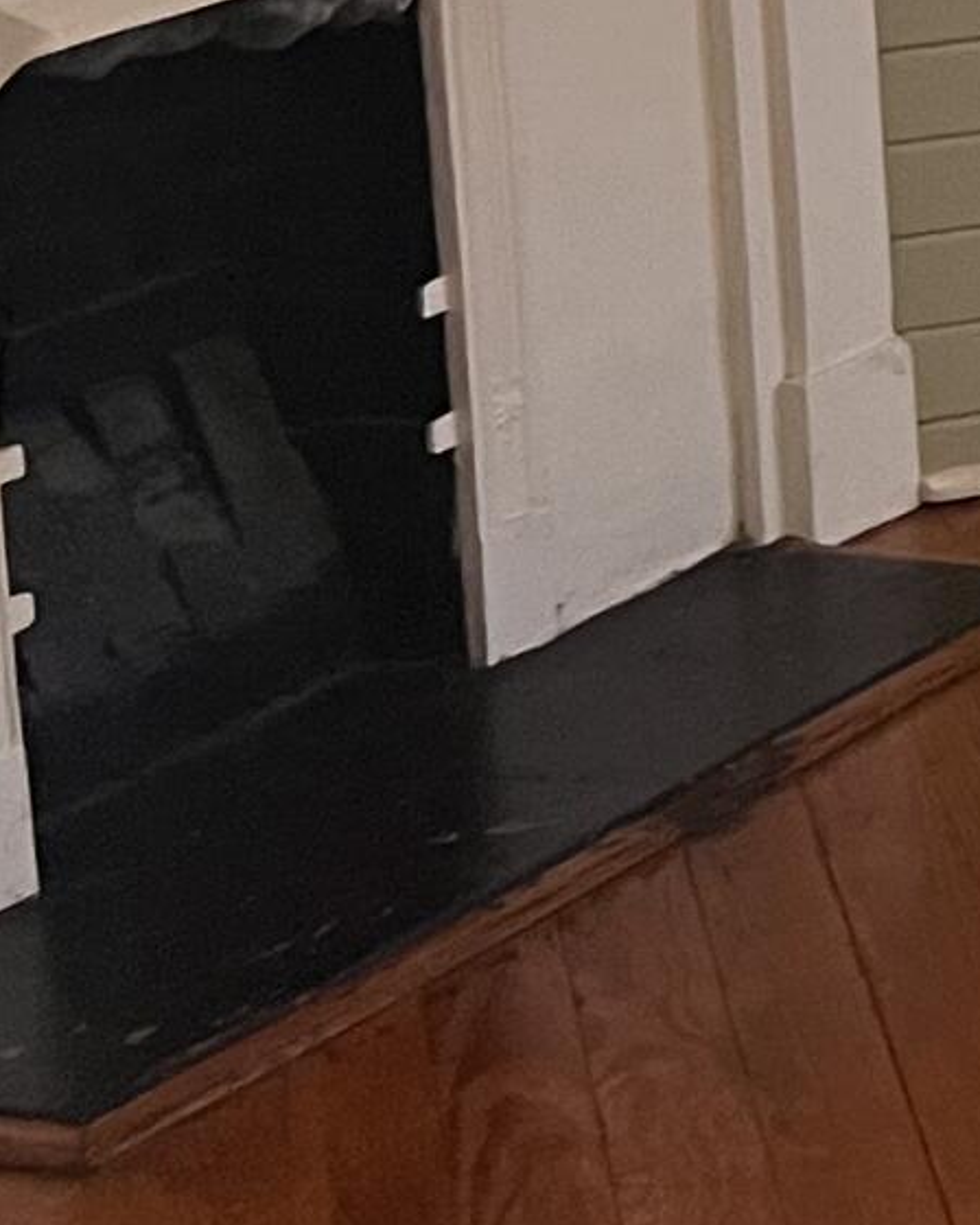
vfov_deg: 13.3
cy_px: -630
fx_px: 4931
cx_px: 3209
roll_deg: +0.8
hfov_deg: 8.7
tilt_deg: -8.2
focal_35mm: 136
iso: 160
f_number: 1.5
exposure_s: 1/60
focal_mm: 5.7
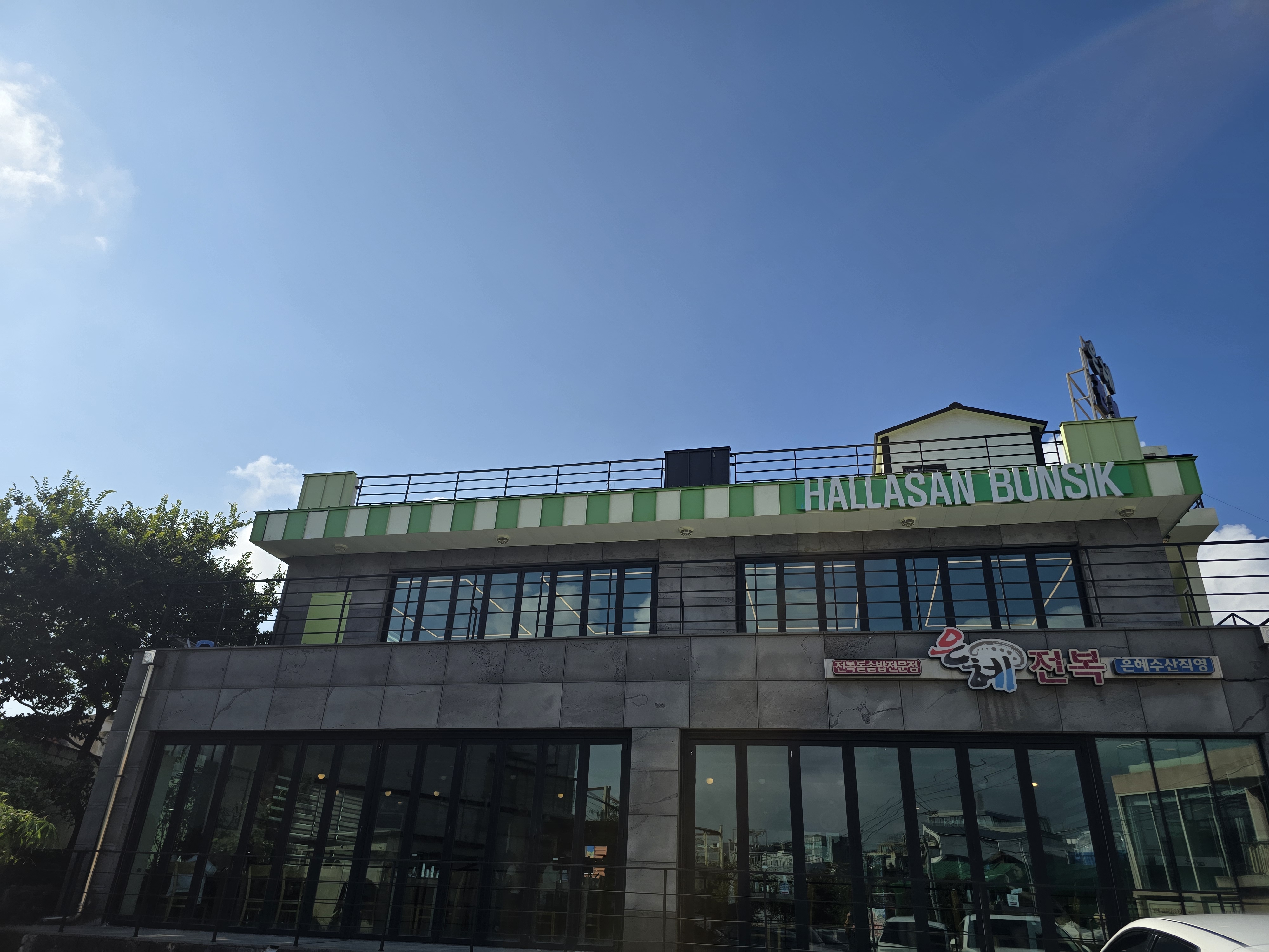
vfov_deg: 58.9
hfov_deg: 73.9
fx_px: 843
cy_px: 476
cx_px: 634
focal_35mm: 23
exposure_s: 1/1139
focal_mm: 6.3
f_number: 1.7
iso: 12
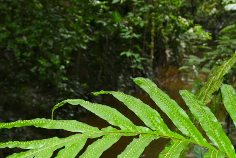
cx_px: 149
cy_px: 118
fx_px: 564
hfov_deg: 23.6
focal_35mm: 86
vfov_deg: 15.8
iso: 125
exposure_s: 1/60
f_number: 3.2
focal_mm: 14.5
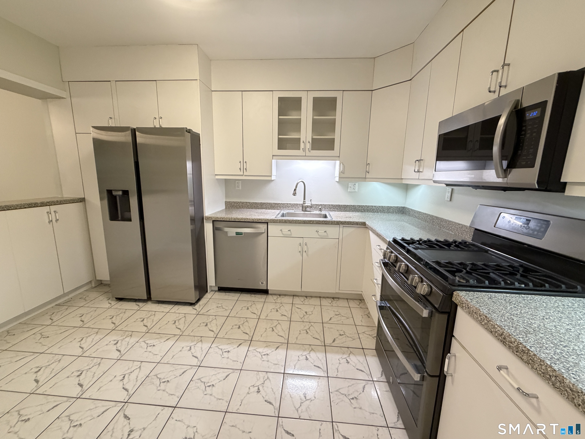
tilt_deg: -10.4
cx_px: 292
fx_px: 237
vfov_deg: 85.7
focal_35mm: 14
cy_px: 220
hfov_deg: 102.1
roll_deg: -1.2
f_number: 2.2
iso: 400
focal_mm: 2.22
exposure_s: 1/60
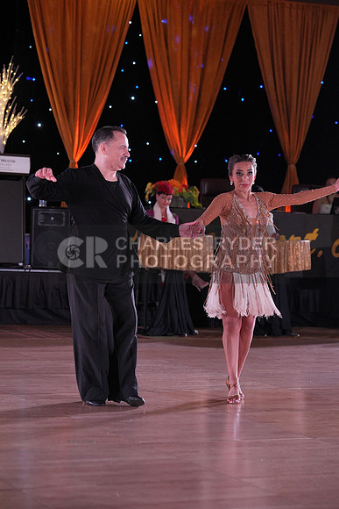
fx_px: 1327
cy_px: 254
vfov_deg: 21.7
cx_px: 170
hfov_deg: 14.6
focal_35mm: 94
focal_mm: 94
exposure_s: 1/400
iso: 1600
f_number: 4
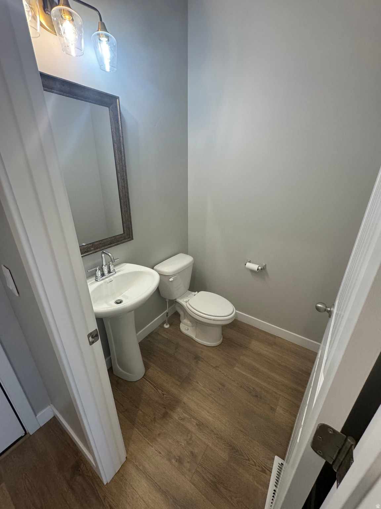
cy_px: 254
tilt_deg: -22.5
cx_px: 190
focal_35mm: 14
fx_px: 205
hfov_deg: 85.7
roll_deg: +0.3
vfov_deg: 102.1
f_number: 2.2
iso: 250
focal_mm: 2.22
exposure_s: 1/120
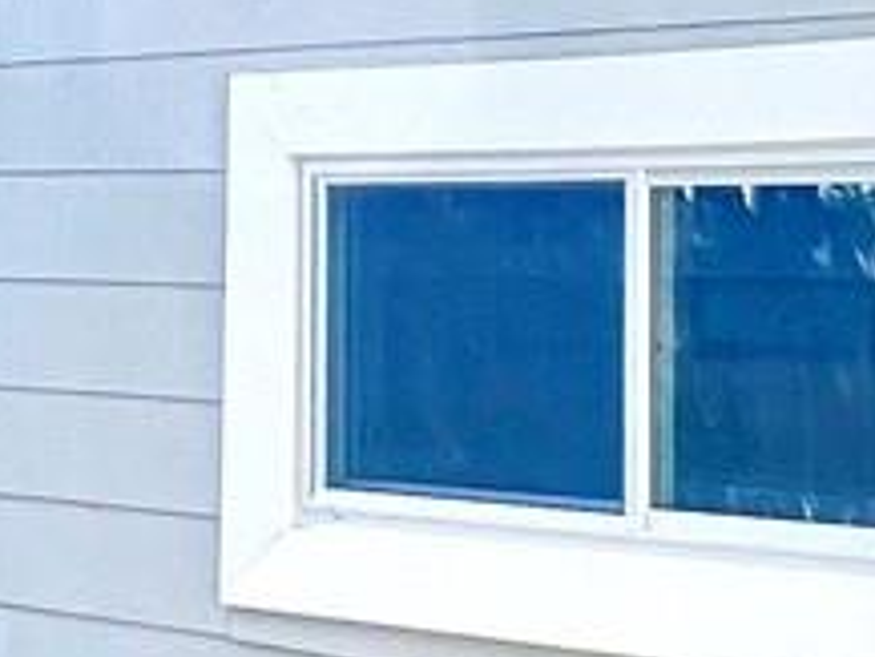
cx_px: 302
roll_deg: -0.5
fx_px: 2428
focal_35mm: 96
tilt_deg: +1.3
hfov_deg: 20.4
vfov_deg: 15.4
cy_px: 202
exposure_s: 1/436
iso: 32
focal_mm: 1.57
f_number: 1.8
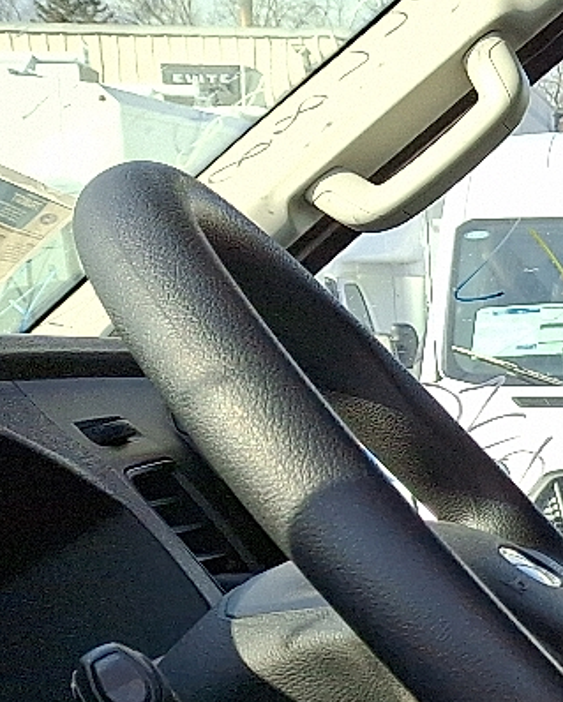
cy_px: 609
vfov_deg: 19.3
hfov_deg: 12.4
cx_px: 1354
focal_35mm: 98
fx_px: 2039
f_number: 1.8
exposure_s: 1/500
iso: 25
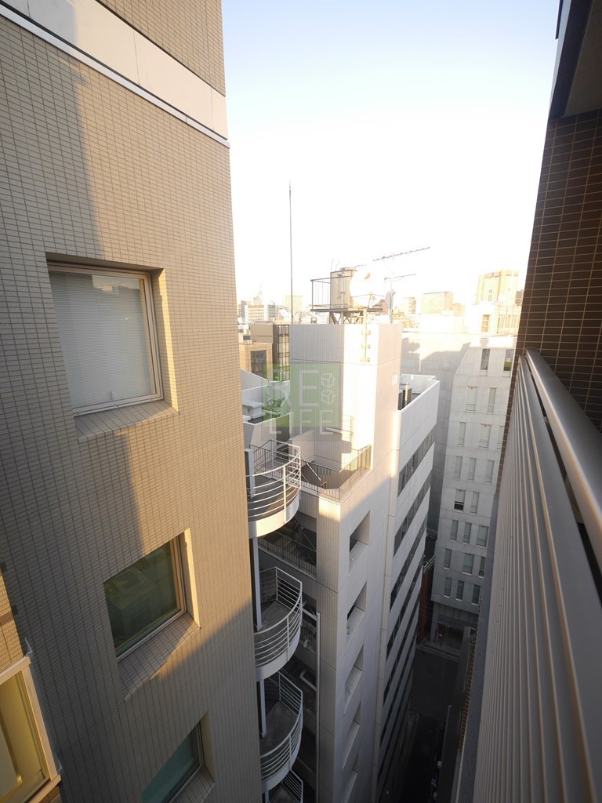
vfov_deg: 102.1
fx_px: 325
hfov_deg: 85.7
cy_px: 402
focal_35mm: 14
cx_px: 301
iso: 160
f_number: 4.5
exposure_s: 1/100
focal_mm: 7
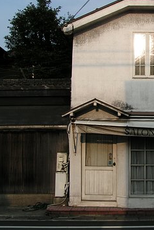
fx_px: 365
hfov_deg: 23.2
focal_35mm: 57
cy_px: 112
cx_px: 139
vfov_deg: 35.0
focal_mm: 5.8
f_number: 5.6
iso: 50
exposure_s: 1/500
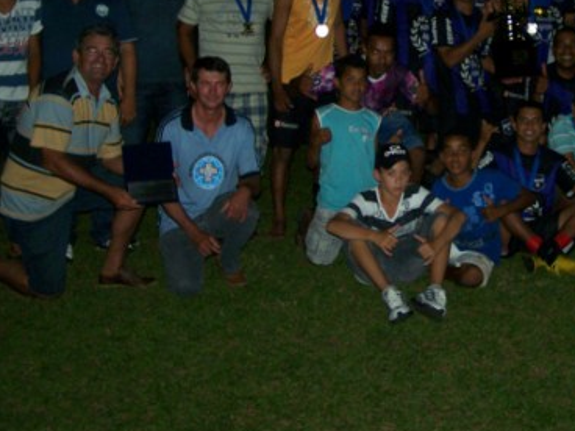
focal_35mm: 66
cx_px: 471
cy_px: 92
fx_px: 1096
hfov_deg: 28.7
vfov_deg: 22.0
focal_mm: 6.3
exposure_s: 1/60
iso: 160
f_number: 2.8
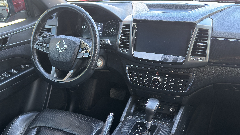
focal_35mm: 41
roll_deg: +6.2
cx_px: 117
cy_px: 82
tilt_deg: -29.5
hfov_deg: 49.4
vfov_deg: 28.9
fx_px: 261
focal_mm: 6.76
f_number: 1.78
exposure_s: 1/60
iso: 160
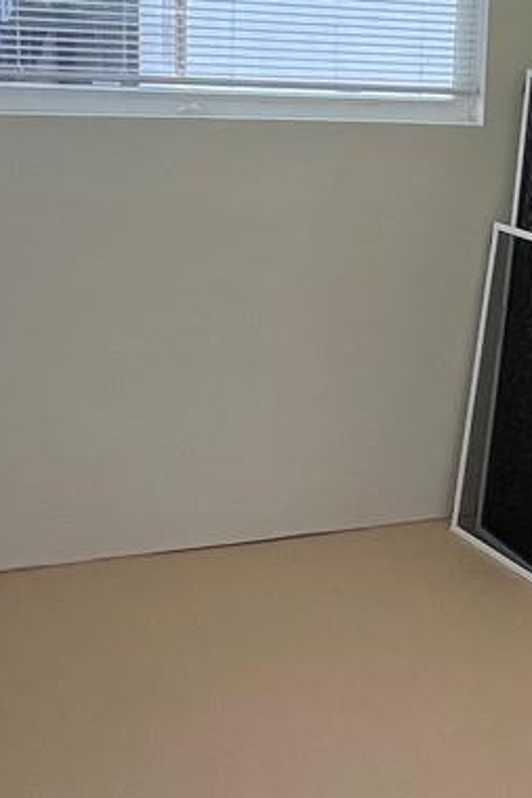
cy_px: 311
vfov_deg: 34.9
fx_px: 1265
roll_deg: -3.4
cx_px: 580
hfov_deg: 22.5
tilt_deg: -13.2
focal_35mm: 57
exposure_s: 1/99
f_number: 1.8
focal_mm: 1.57
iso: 50
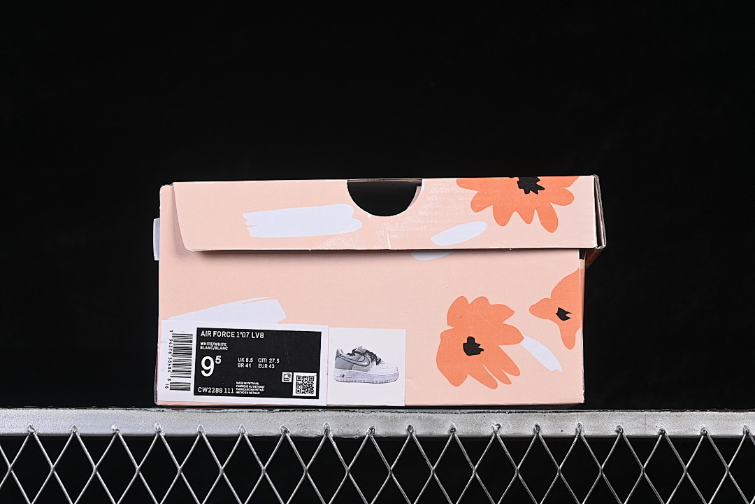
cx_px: 378
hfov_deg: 27.0
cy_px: 252
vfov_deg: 18.2
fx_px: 1573
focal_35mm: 75
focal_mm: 50
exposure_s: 1/80
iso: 160
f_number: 8
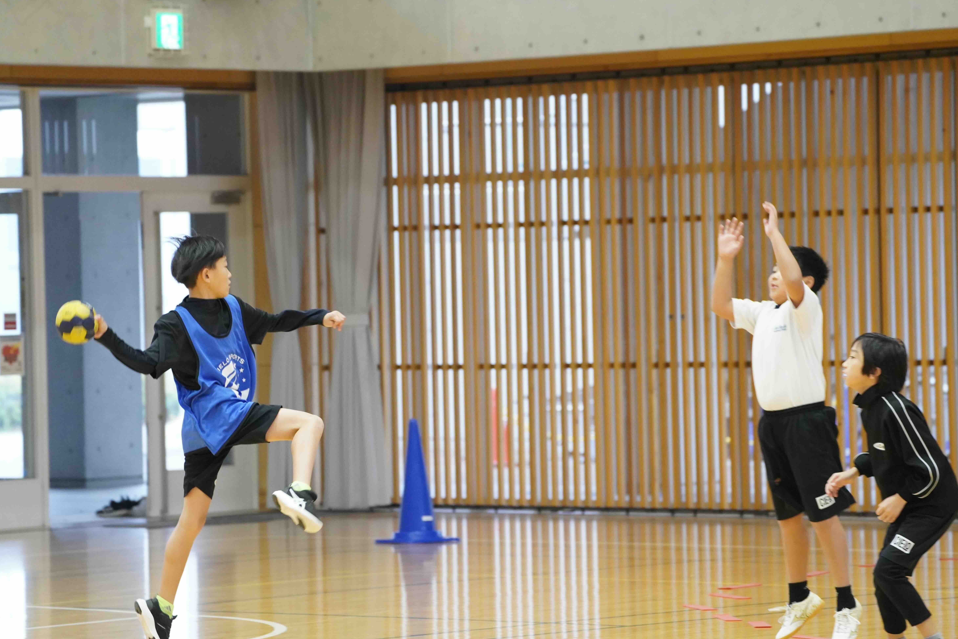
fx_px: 5322
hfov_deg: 10.3
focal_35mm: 200
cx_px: 477
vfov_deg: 6.9
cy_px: 325
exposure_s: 1/250
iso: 8000
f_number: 5.6
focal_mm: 194
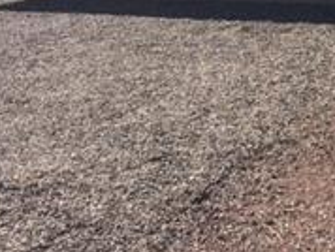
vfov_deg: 14.0
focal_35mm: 104
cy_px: -17
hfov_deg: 18.0
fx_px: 1008
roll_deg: -0.7
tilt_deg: -6.6
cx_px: 401
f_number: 2.2
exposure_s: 1/2639
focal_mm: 4.15
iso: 32
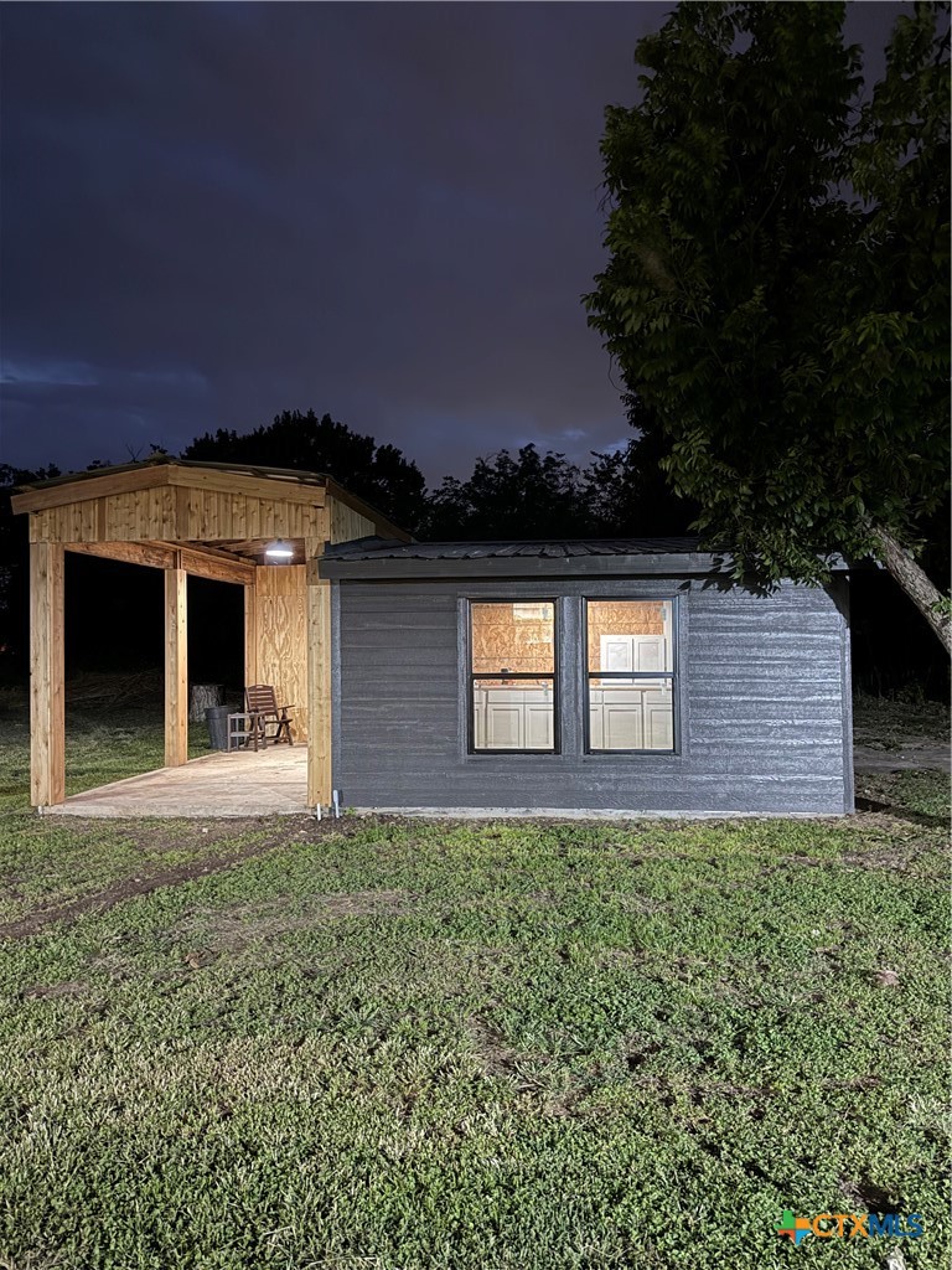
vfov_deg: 71.6
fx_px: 880
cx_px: 476
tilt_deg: +1.1
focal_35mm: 24
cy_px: 635
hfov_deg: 56.8
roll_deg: -0.2
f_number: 1.78
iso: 1000
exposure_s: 1/15
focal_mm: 6.76
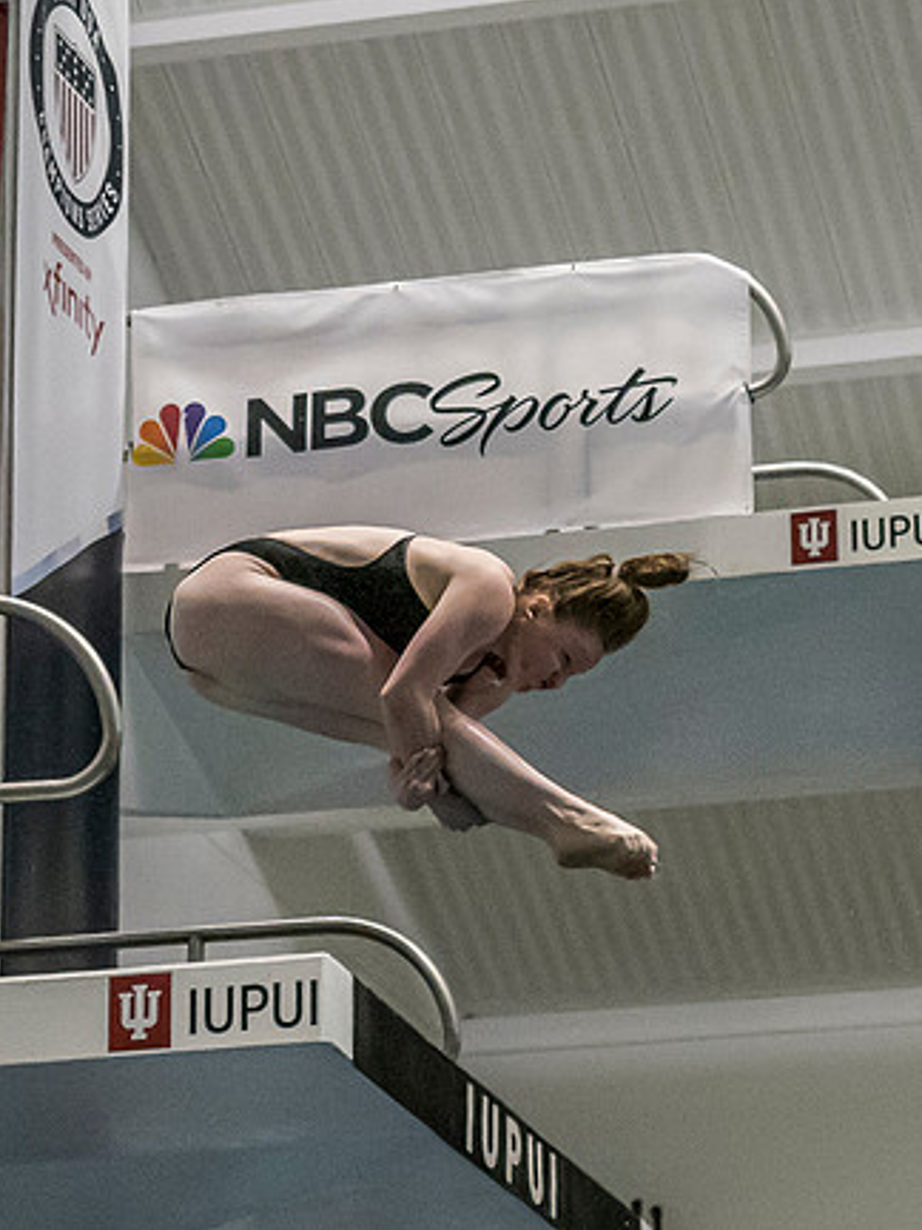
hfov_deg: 10.0
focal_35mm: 148
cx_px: 317
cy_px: 413
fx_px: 5256
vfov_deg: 13.3
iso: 4000
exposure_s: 1/1600
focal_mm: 30
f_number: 2.8
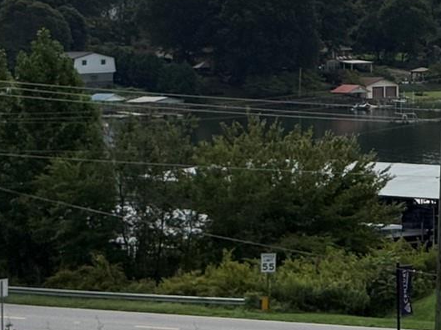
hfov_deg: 10.0
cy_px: -38
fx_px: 2368
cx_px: 845
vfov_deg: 7.9
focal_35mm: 186
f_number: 1.78
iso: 64
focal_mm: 6.76
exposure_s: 1/8772
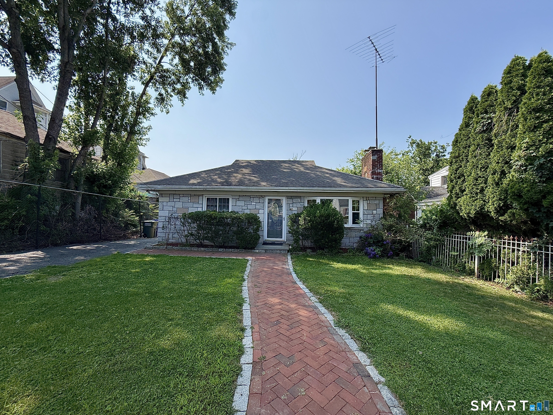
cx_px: 276
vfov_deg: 85.7
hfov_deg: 102.1
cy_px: 208
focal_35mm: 14
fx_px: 224
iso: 20
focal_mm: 2.22
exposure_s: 1/779
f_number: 2.2
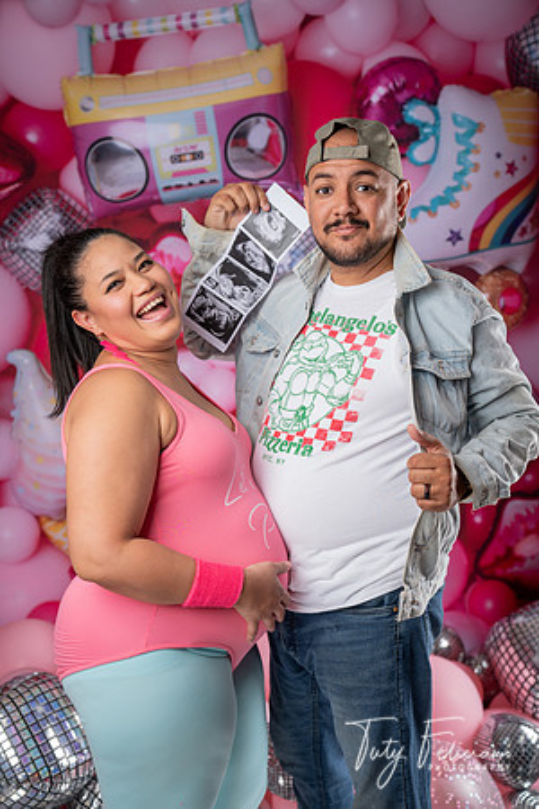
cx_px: 270
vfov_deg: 41.1
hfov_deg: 28.1
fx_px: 1078
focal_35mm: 48
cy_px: 404
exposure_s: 1/60
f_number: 3.5
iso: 50
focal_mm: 48
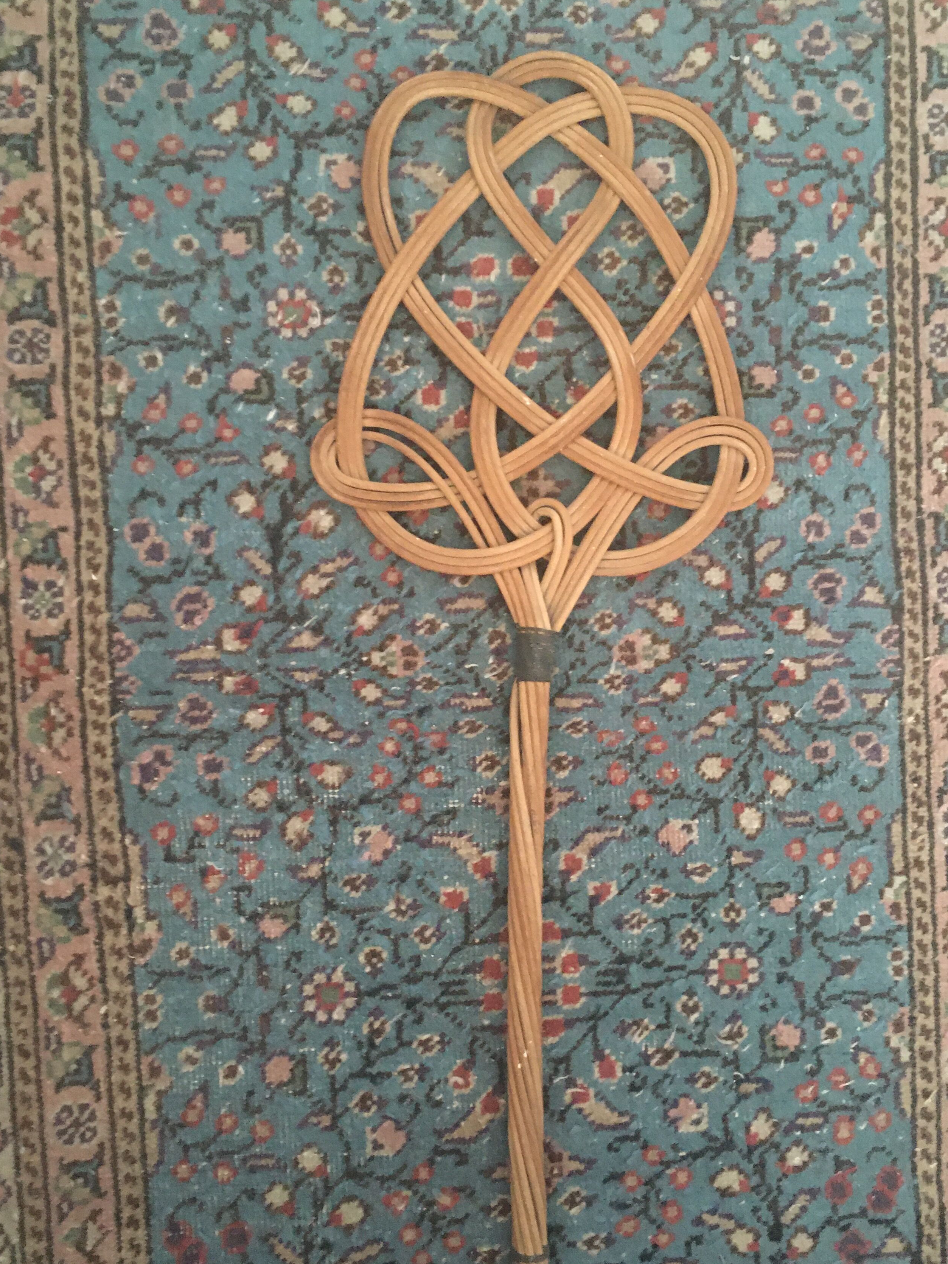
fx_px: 1278
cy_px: 626
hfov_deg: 40.7
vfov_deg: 52.6
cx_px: 522
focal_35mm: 35
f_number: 2.2
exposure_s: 1/17
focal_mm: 4.15
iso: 400
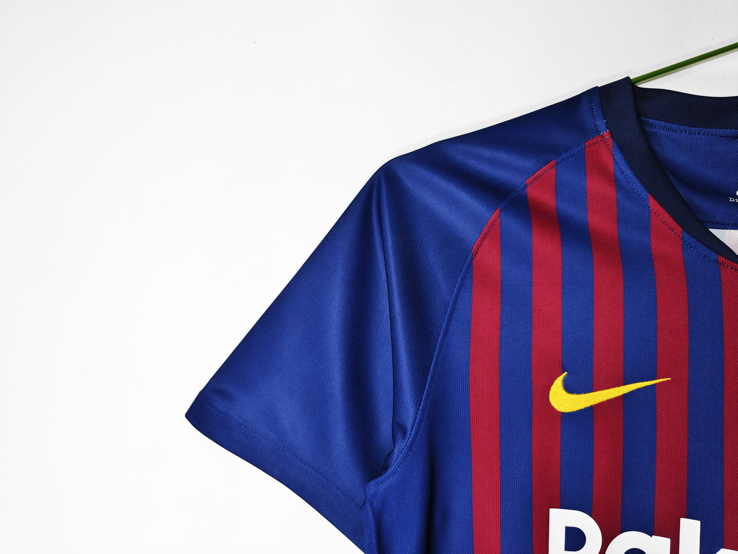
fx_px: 490
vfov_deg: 58.9
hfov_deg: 73.9
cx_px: 369
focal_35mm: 23
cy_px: 277
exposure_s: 1/100
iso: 166
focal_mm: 8.67
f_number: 1.75
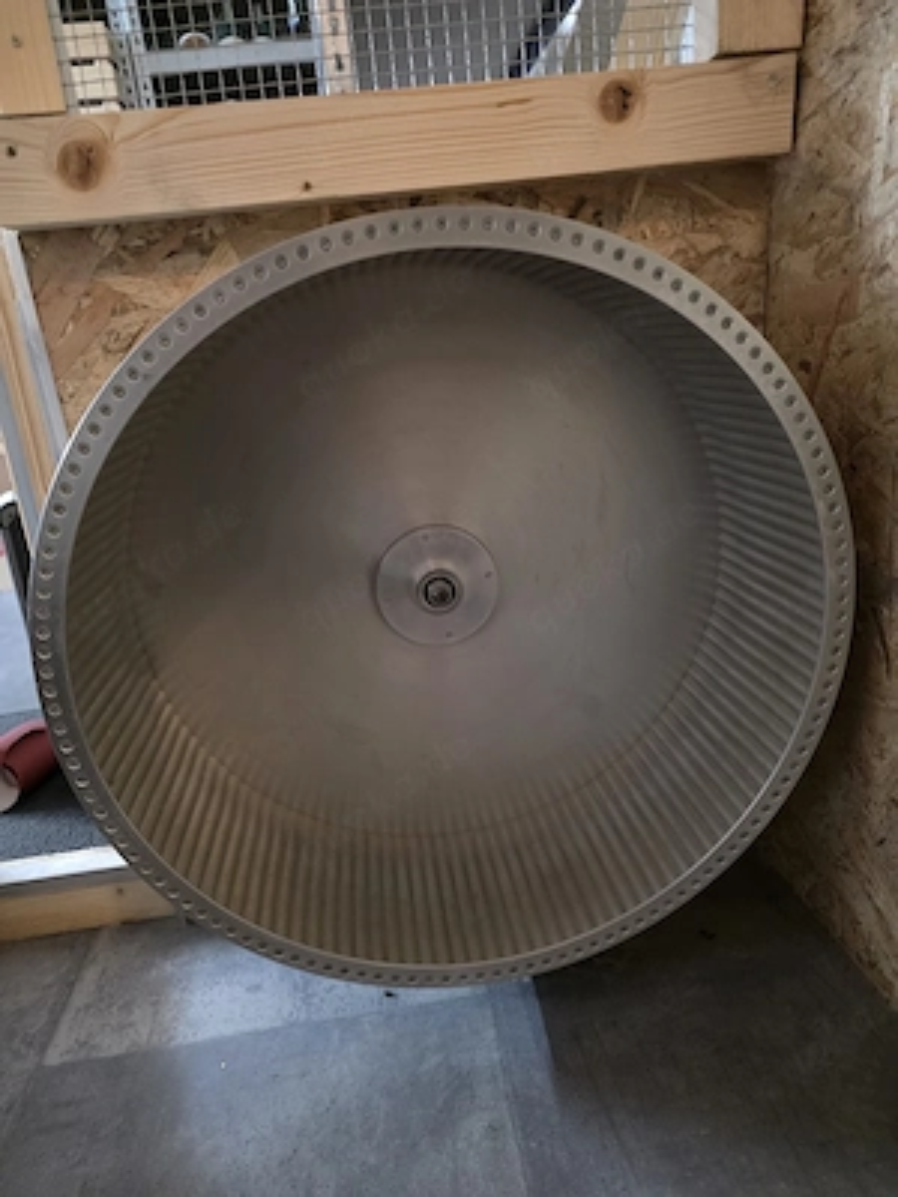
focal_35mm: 23
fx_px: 796
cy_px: 598
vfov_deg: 73.9
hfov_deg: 58.9
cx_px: 449
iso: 1250
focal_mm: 6.3
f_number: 1.7
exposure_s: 1/25.1
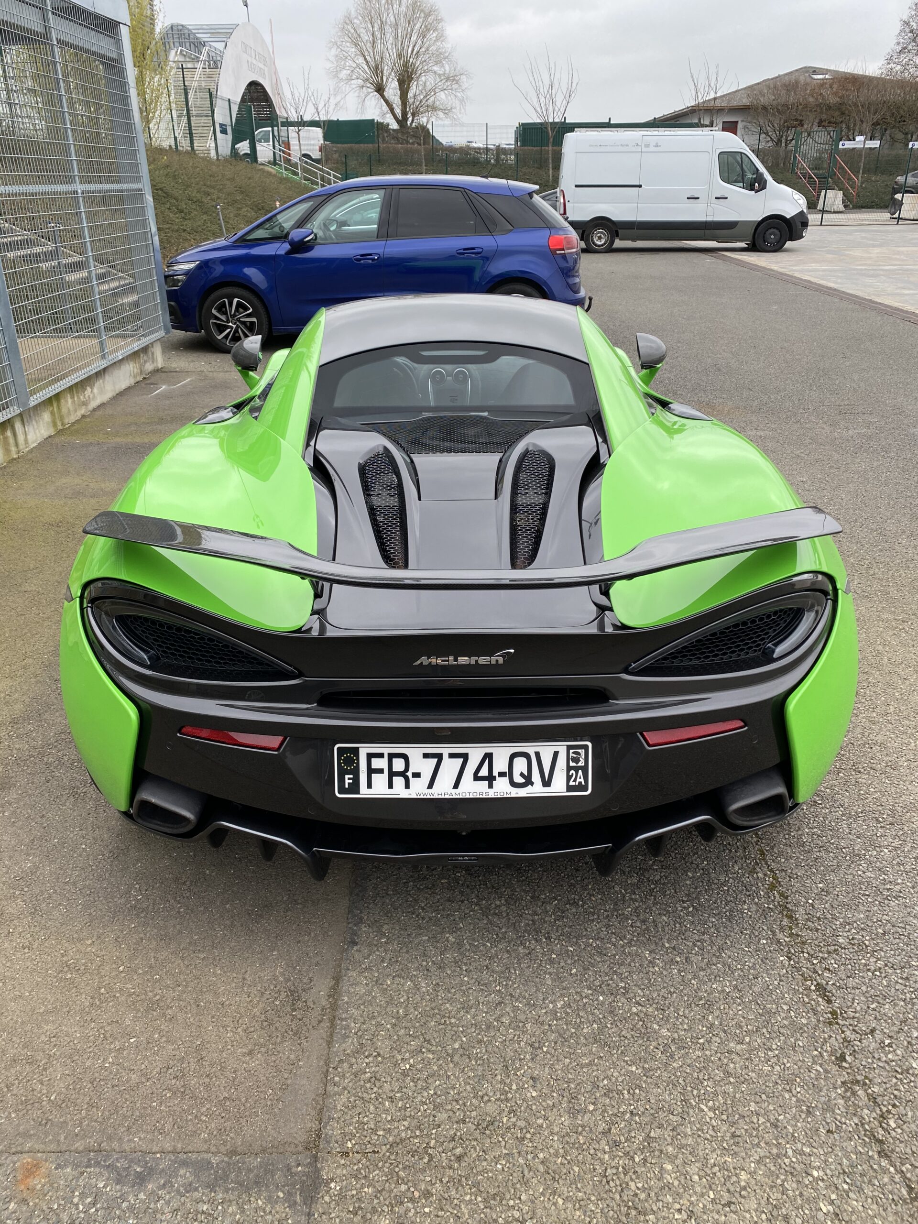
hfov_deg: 53.1
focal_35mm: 26
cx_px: 459
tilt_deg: -23.7
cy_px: 612
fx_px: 919
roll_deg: +0.9
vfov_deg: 67.3
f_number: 1.8
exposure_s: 1/582
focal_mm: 4.25
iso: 32
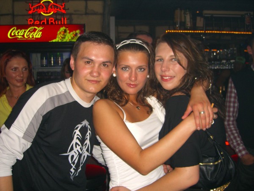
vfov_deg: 37.7
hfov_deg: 49.0
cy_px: 96
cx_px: 127
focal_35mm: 38
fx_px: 279
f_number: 2.8
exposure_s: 1/60
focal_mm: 7.9
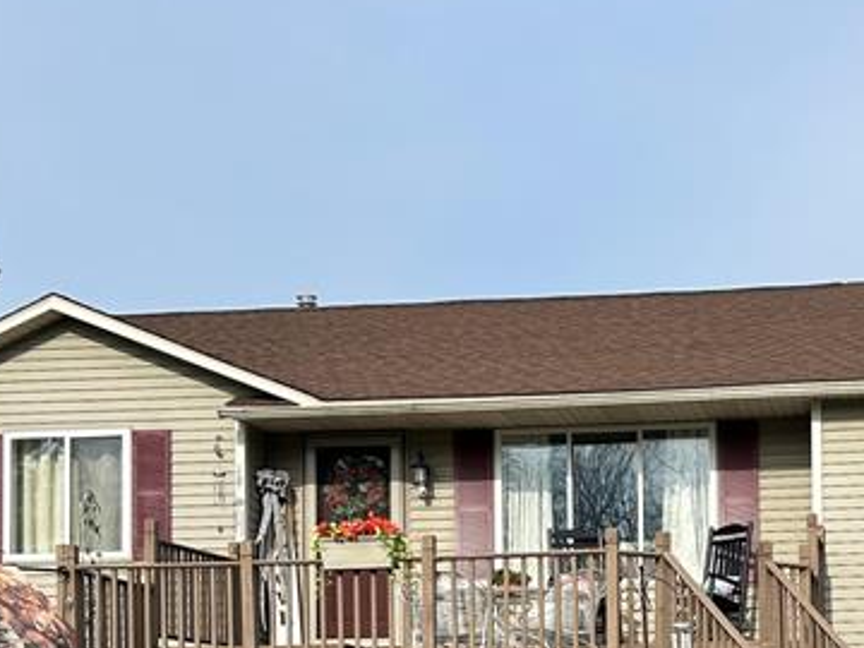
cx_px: 694
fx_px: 1847
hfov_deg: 25.9
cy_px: 660
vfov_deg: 19.3
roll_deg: -0.1
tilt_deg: +2.0
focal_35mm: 74
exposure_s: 1/3831
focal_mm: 5.7
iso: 50
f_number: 1.5
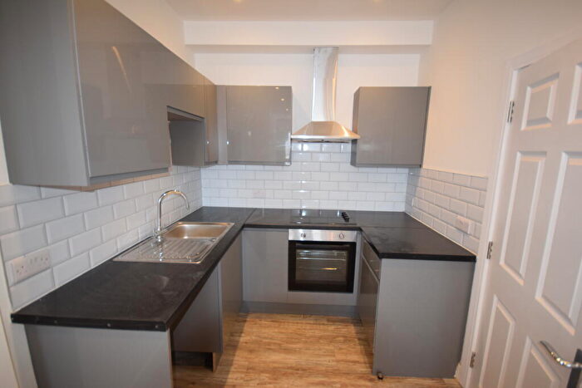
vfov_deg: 77.4
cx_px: 291
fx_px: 243
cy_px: 194
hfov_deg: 100.4
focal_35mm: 15
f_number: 4.5
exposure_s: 1/100
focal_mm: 10
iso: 800
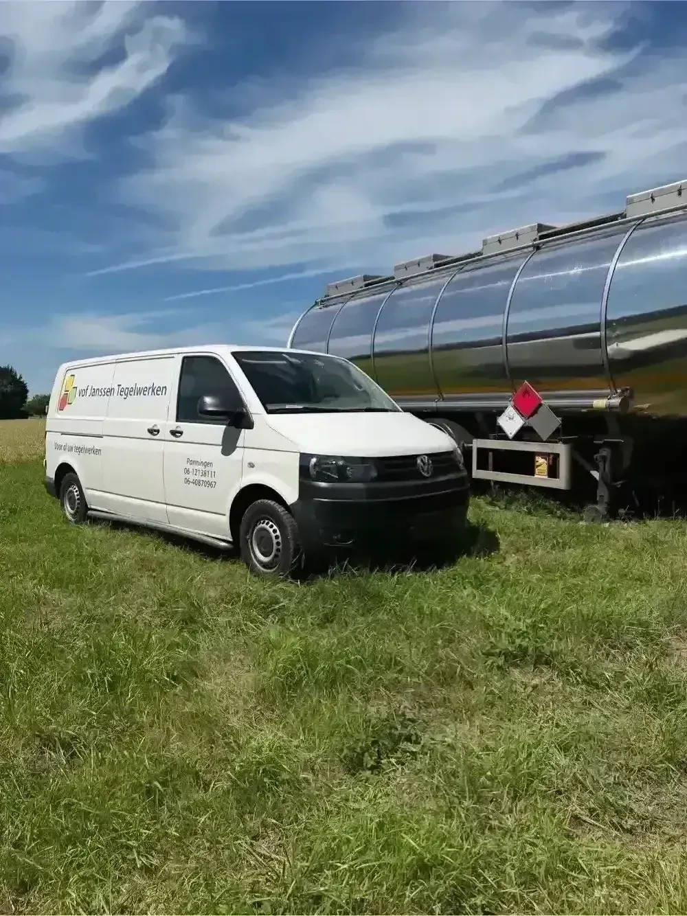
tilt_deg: -3.7
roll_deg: +0.6
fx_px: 635
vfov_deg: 71.6
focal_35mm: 24
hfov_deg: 56.8
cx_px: 344
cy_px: 458
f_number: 1.78
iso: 80
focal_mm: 6.76
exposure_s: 1/8130
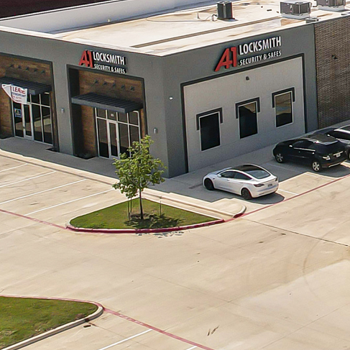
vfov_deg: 17.6
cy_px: -20
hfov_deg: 15.2
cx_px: 660
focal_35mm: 96
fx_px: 1098
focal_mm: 8.38
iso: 100
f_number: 2.8
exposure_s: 1/250
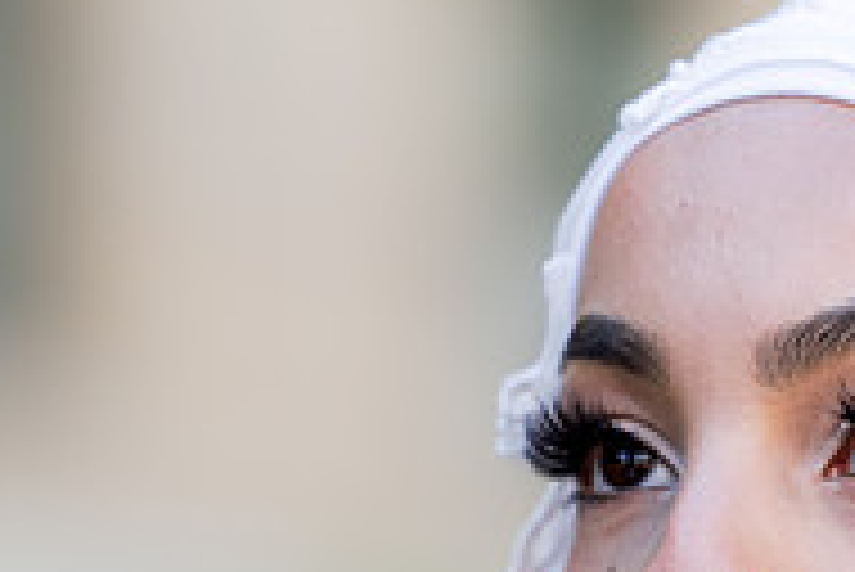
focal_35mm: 457
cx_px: 608
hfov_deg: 4.5
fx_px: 10862
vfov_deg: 3.0
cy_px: 610
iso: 200
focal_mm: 150
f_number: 2.5
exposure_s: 1/1250
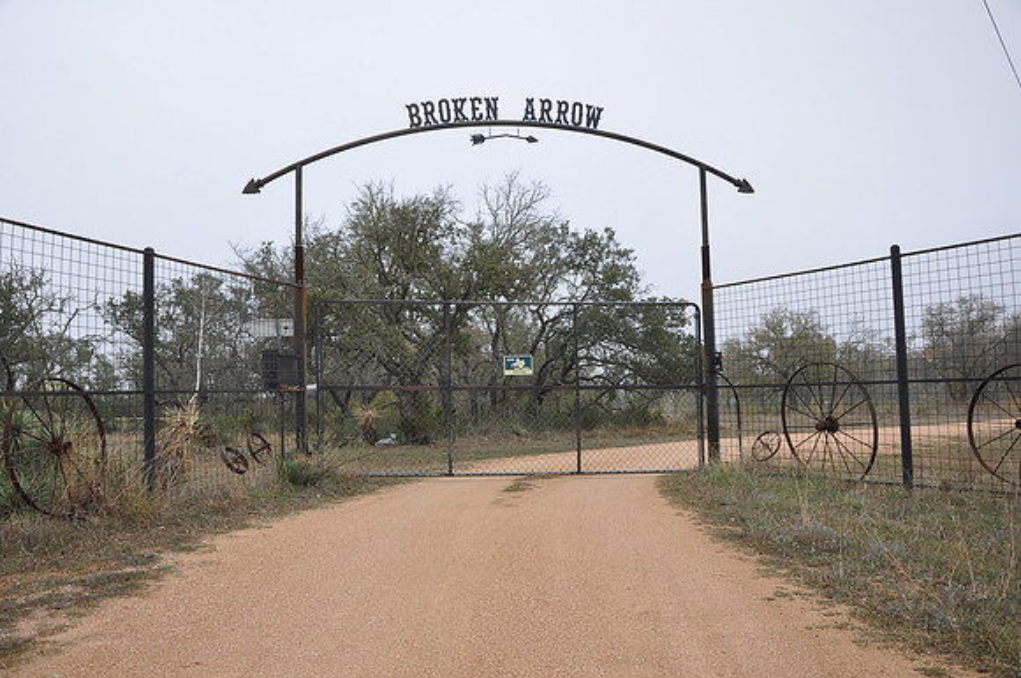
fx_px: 935
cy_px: 339
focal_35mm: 33
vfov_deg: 39.9
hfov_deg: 57.3
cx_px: 510
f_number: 7.1
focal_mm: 22
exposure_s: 1/50
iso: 200
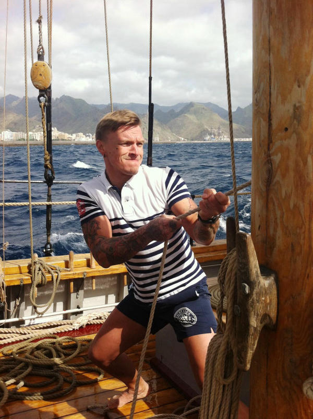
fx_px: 423
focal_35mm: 35
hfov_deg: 40.6
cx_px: 156
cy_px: 210
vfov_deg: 52.7
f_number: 2.8
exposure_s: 1/1005
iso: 80
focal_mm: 3.85
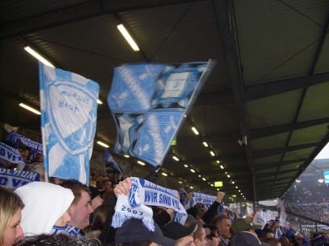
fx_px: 333
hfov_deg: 52.6
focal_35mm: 35
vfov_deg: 40.7
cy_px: 123
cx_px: 164
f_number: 2.8
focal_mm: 5.8
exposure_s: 1/60
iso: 200
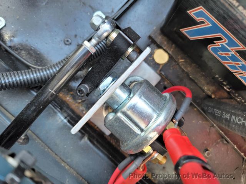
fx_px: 171
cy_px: 92
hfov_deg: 71.6
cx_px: 123
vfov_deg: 56.8
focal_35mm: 24
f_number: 1.8
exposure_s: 1/120
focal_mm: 6.7
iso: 100
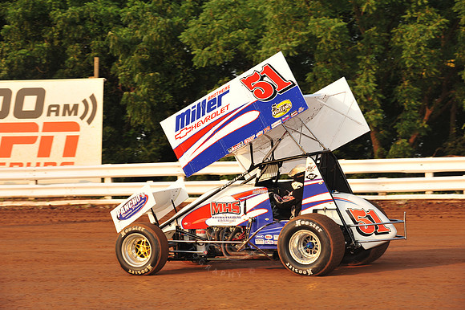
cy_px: 155
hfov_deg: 16.4
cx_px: 232
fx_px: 1614
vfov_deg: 11.0
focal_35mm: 125
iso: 500
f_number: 9
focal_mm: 125
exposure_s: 1/320
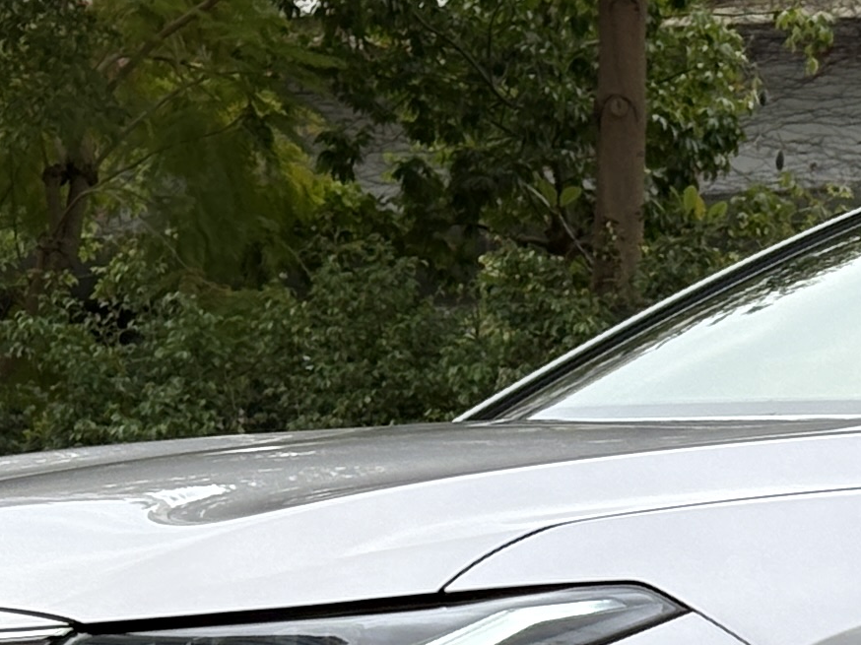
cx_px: 1259
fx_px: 5968
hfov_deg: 8.1
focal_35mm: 240
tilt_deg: -0.1
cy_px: 590
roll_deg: -1.5
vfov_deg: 6.2
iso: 40
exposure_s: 1/946
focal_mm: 5.96
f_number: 1.6
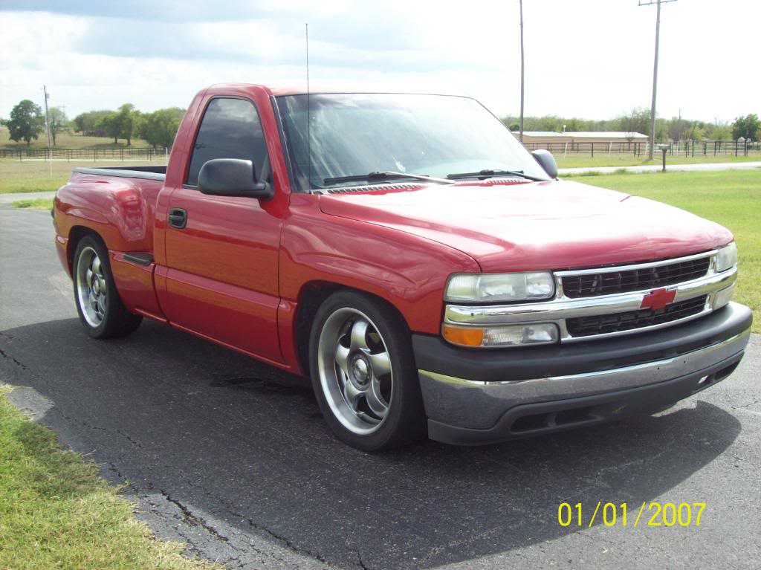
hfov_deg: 42.1
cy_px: 285
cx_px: 380
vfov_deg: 32.2
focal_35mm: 45
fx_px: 989
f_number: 3
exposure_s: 1/540
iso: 80
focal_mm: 7.6
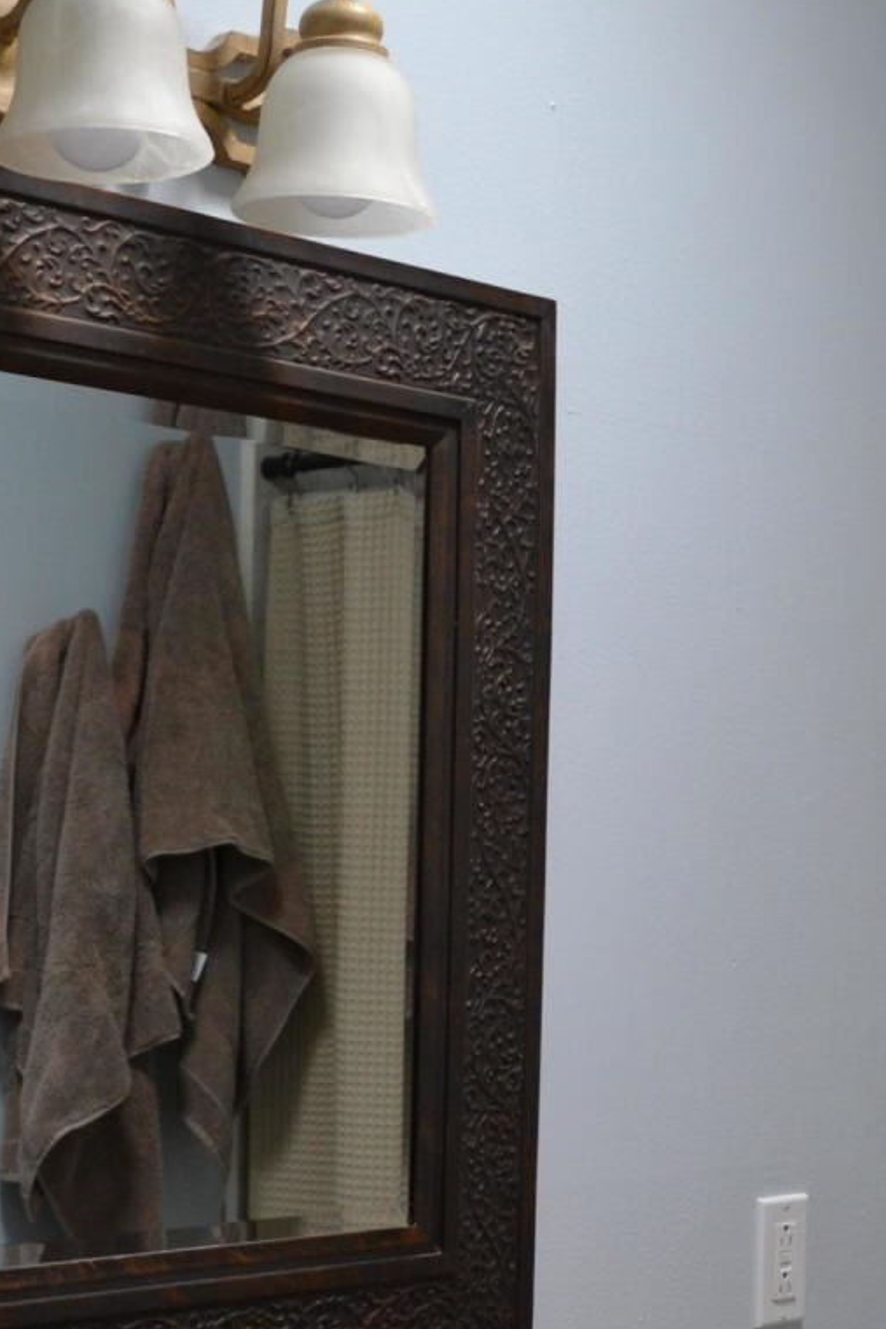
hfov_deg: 19.2
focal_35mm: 71
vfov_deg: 28.2
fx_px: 2622
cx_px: 405
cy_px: 929
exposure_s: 1/60
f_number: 3.5
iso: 450
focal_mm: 18
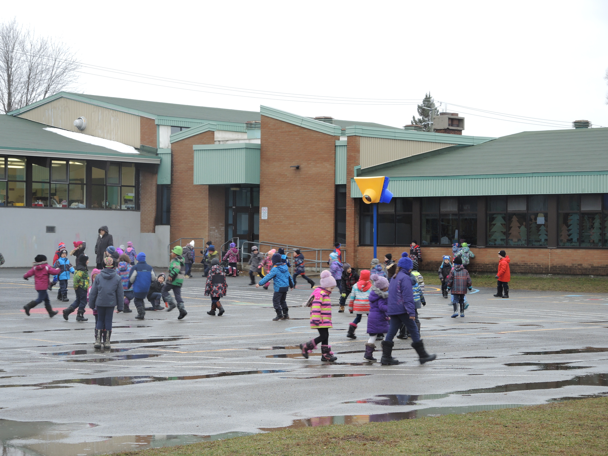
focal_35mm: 92
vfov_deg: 16.1
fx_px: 1616
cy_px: 228
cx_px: 304
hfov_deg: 21.3
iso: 100
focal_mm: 19.7
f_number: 3.2
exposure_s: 1/60
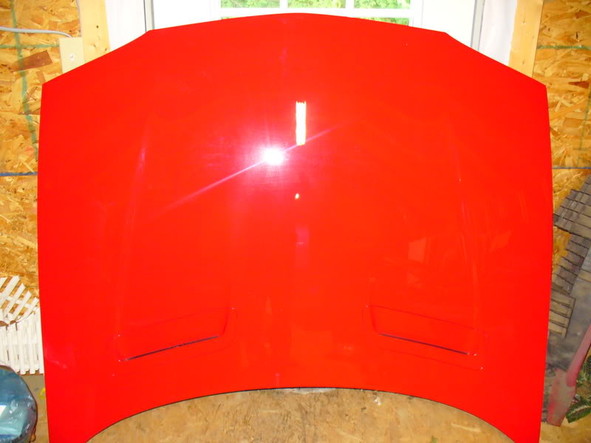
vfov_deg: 38.7
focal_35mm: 37
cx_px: 296
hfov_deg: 50.1
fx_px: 632
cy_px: 222
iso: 200
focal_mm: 6.1
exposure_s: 1/8
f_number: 2.8
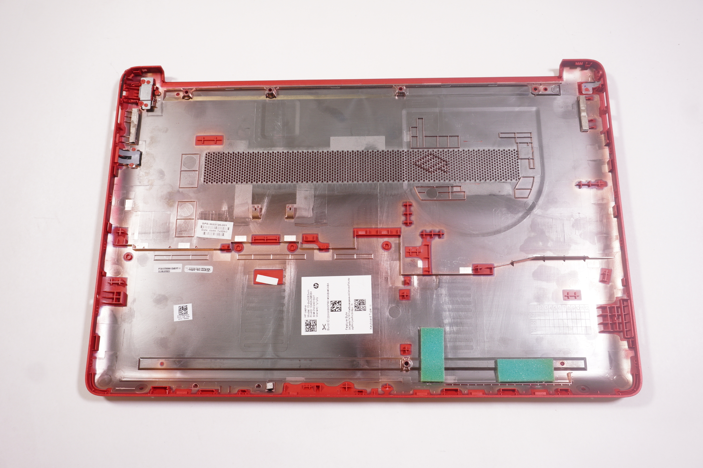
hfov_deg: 57.3
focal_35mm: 33
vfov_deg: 39.9
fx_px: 644
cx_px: 352
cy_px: 234
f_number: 5.6
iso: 320
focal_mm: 22
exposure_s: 1/60
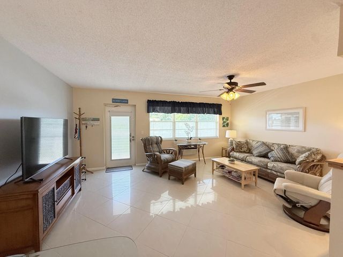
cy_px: 128
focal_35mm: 14
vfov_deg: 85.7
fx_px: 139
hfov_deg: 102.1
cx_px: 172
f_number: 2.2
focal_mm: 2.22
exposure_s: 1/120
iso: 160
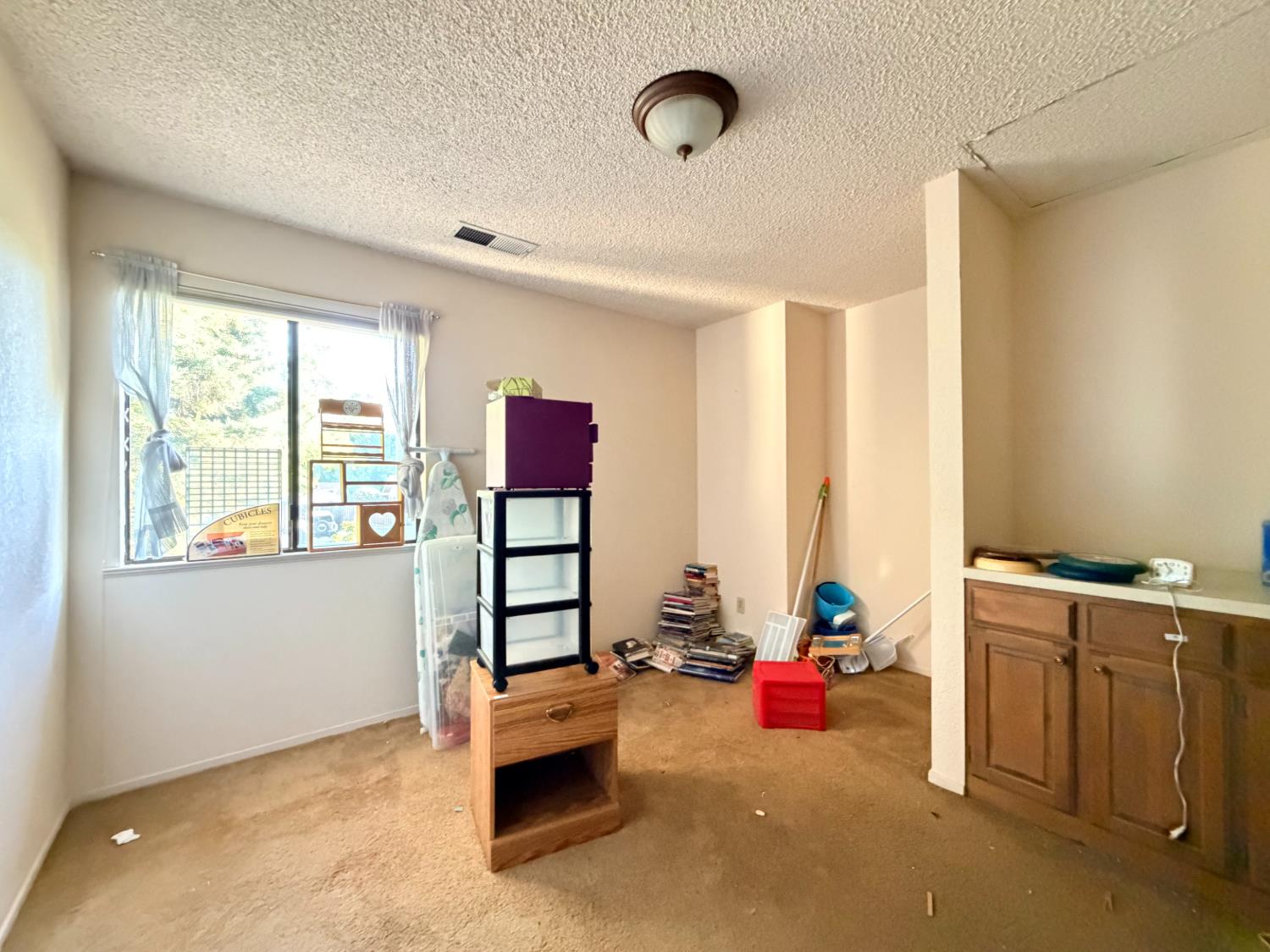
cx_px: 635
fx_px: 514
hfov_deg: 102.1
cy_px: 476
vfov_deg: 85.7
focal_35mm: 14
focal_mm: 2.22
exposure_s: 1/38
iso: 1600
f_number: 2.2
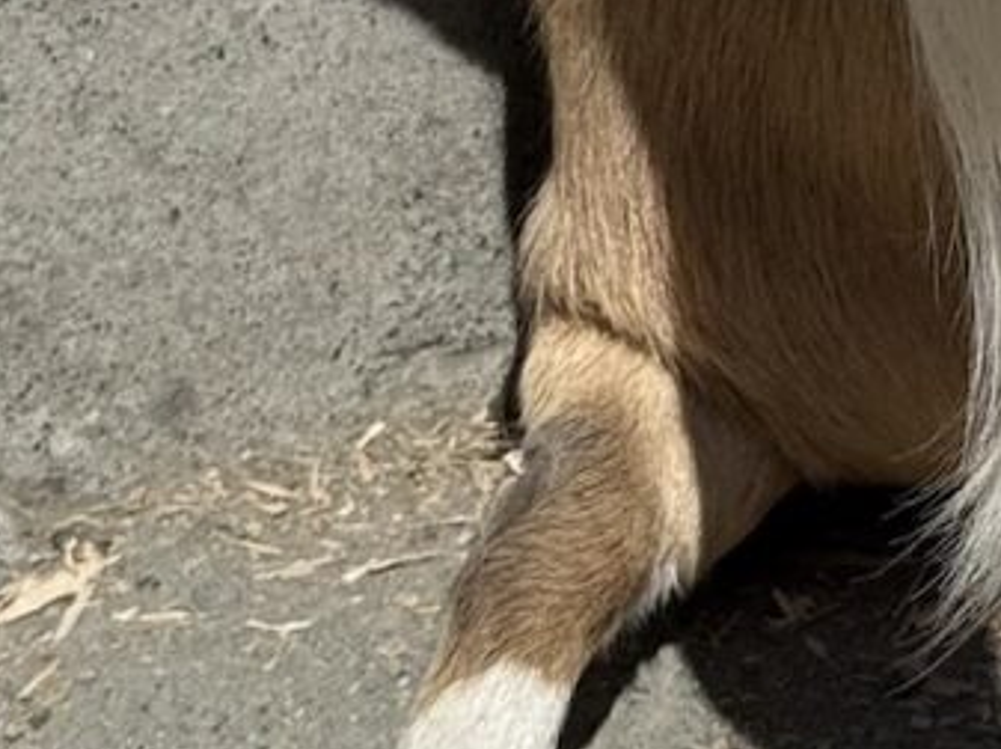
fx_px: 4217
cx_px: 1387
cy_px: -321
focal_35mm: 146
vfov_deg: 9.9
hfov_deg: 13.0
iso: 64
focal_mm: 6.76
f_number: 1.78
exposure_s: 1/11364
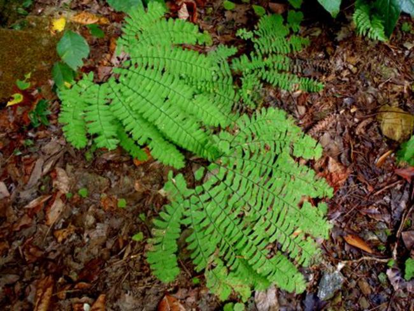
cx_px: 207
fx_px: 335
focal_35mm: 28
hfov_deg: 63.4
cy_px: 156
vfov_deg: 49.8
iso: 200
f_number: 3.9
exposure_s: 1/25
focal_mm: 5
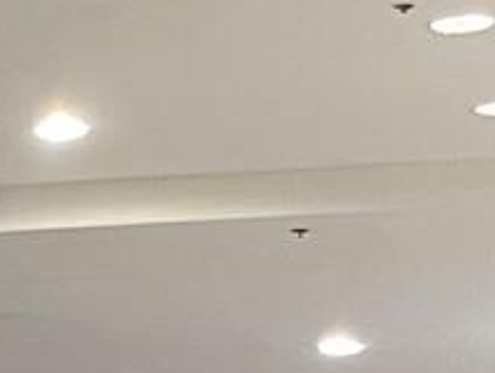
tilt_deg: +5.7
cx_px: -756
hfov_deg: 9.0
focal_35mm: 194
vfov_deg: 7.5
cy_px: 561
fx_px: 2777
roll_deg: -2.3
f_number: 1.6
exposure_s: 1/40
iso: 400
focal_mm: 4.2
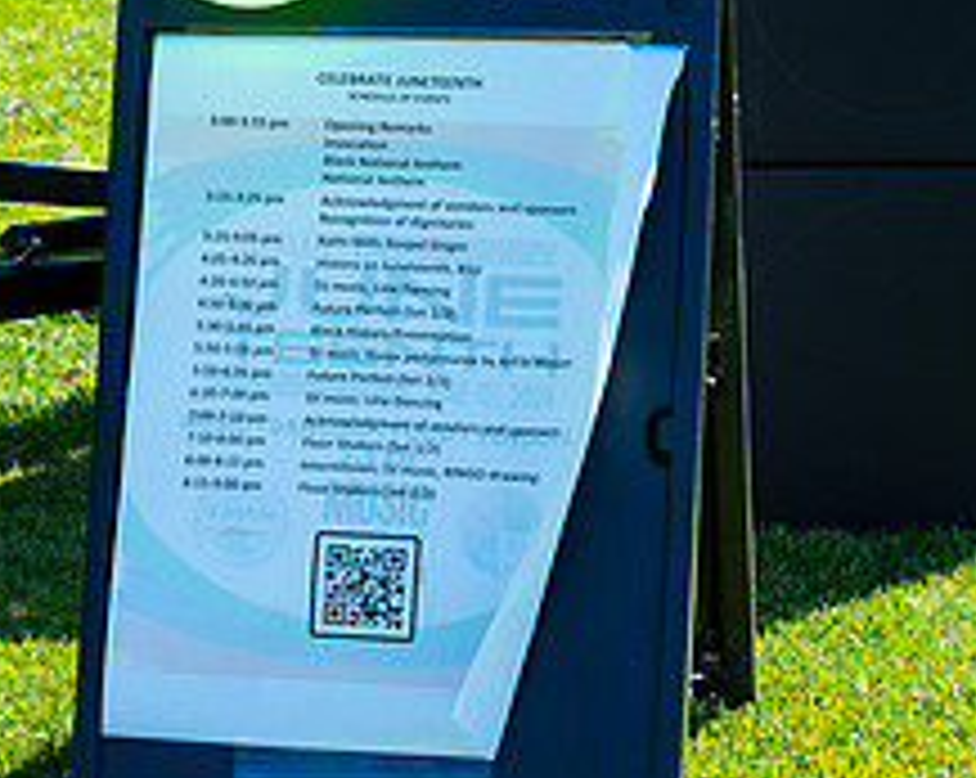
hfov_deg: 11.0
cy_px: 385
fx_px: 5077
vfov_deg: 8.8
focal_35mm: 176
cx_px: 459
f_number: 5.6
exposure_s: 1/640
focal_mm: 70
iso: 320
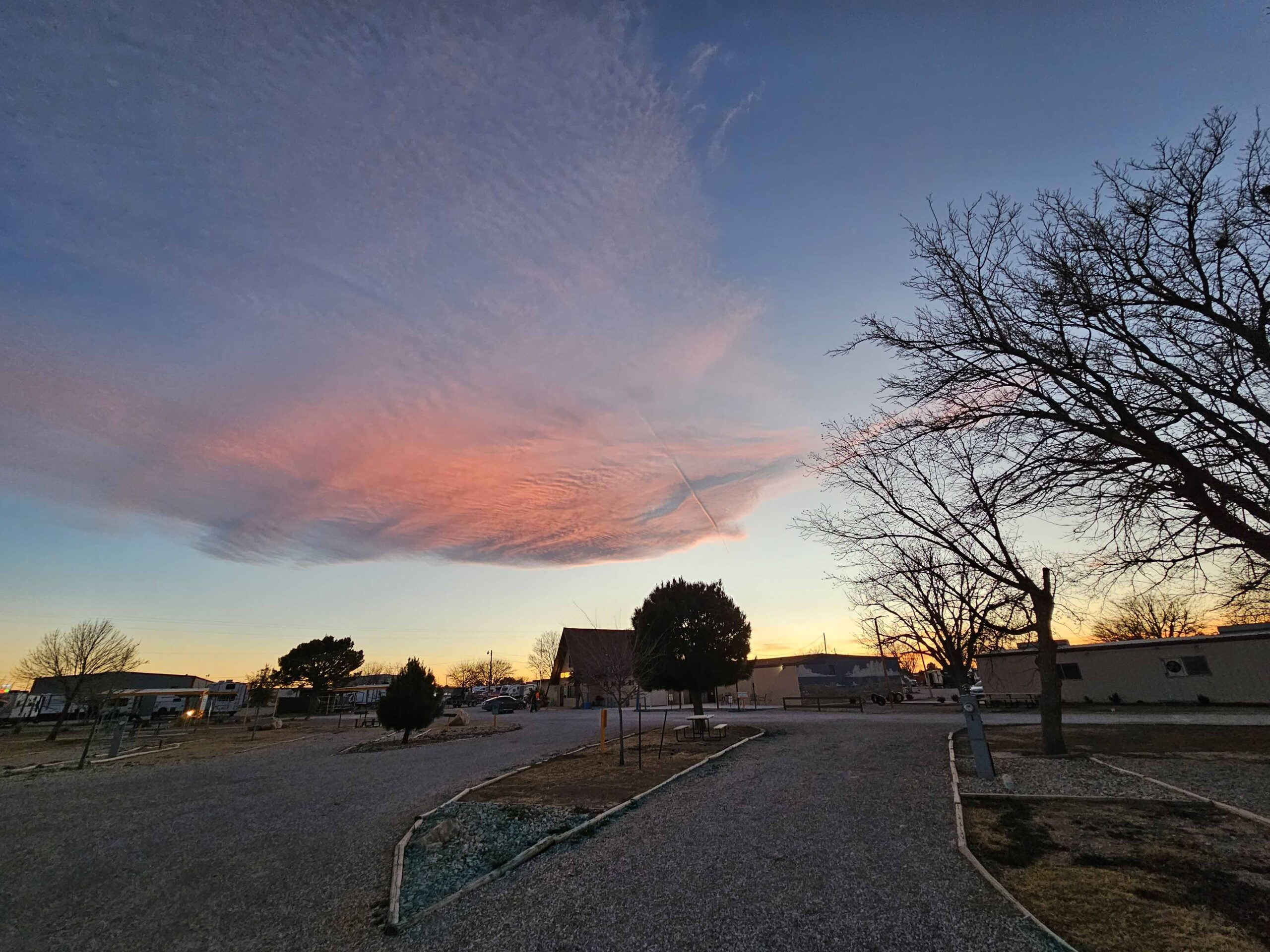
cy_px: 476
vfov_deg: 89.9
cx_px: 635
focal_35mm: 13
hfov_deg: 106.2
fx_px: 477
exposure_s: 1/190
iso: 125
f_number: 2.2
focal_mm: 2.2
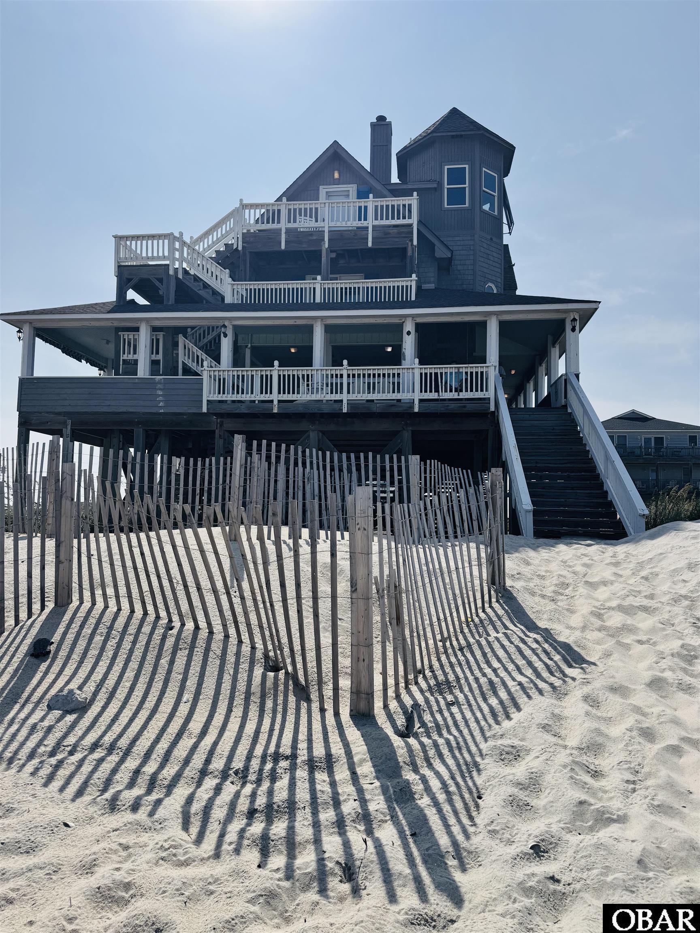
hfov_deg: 56.8
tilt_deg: +4.7
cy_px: 466
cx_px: 350
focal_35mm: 24
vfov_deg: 71.6
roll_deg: -0.3
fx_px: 647
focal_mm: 6.76
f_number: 1.78
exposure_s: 1/12346
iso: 80
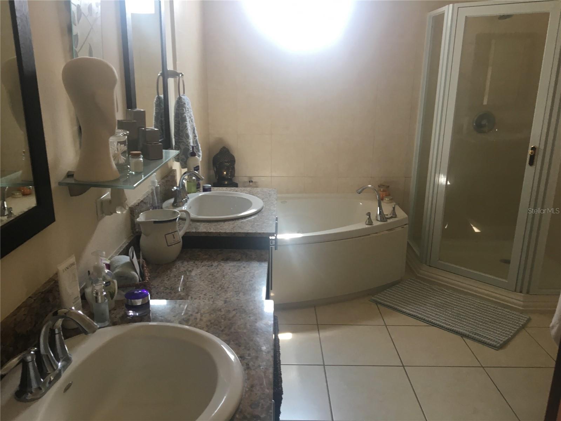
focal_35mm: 29
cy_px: 210
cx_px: 280
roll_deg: -0.3
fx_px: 470
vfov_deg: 48.2
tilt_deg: -15.8
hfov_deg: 61.7
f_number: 2.2
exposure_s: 1/30
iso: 50
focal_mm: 4.15
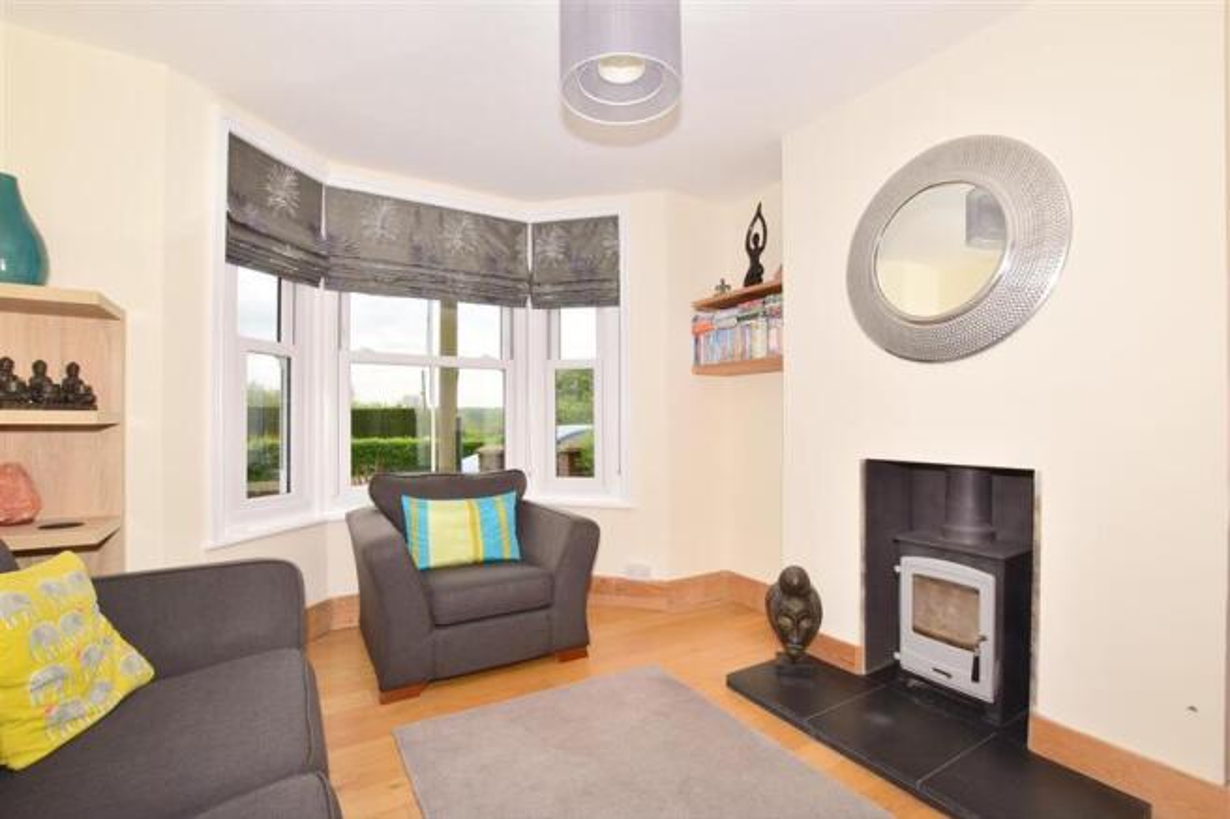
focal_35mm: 15
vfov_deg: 77.3
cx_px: 615
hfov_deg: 100.4
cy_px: 410
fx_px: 512
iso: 400
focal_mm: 10
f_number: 16
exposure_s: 1/200
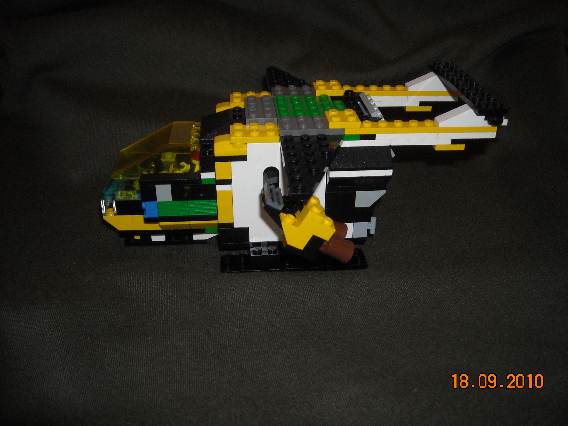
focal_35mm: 35
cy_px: 213
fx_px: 574
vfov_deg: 40.7
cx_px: 284
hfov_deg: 52.6
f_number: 5.6
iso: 200
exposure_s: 1/60
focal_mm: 5.7
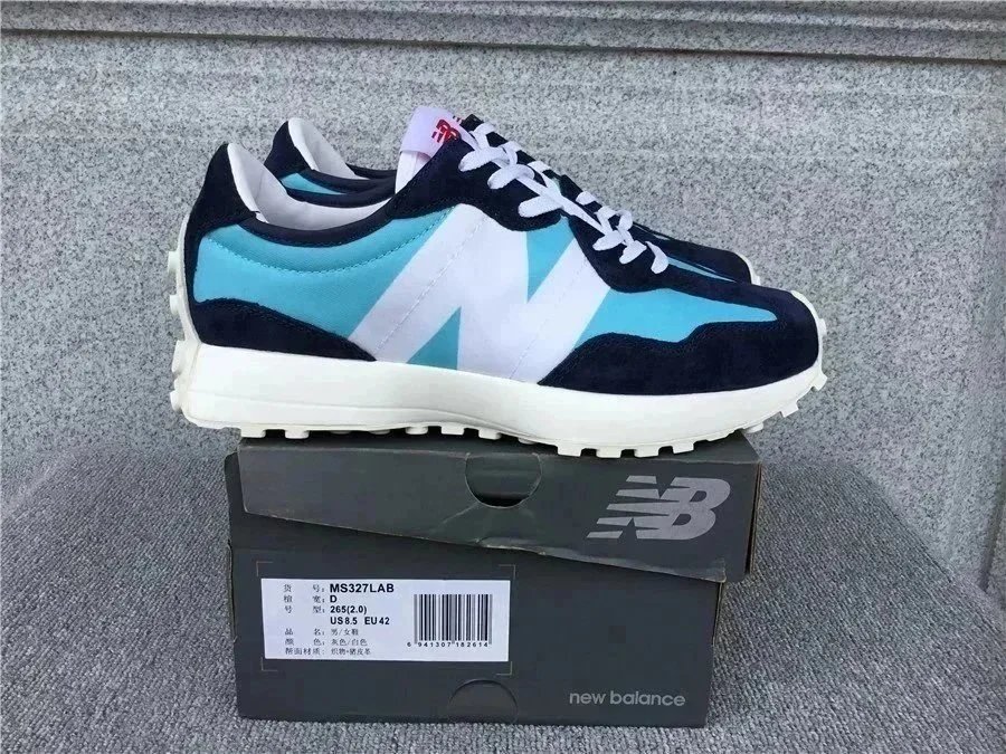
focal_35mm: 31
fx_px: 901
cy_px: 377
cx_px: 503
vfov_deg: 45.4
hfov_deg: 58.4
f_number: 2.4
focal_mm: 3.3
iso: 25
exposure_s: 1/468
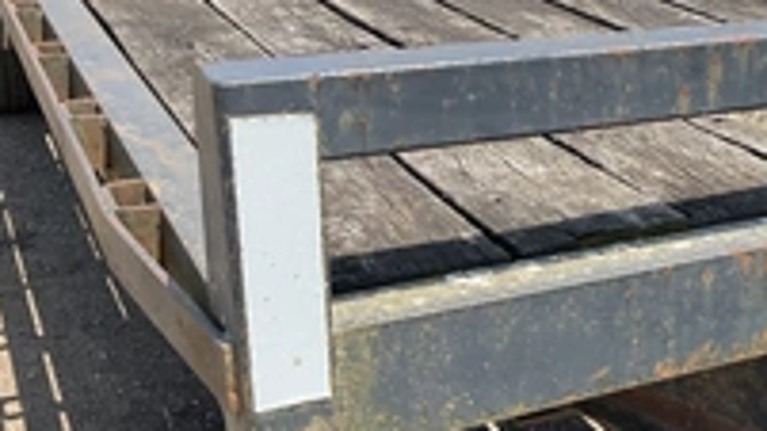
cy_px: 202
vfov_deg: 19.1
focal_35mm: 63
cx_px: 710
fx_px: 1281
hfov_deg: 31.5
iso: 25
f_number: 1.8
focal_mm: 3
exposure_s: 1/883
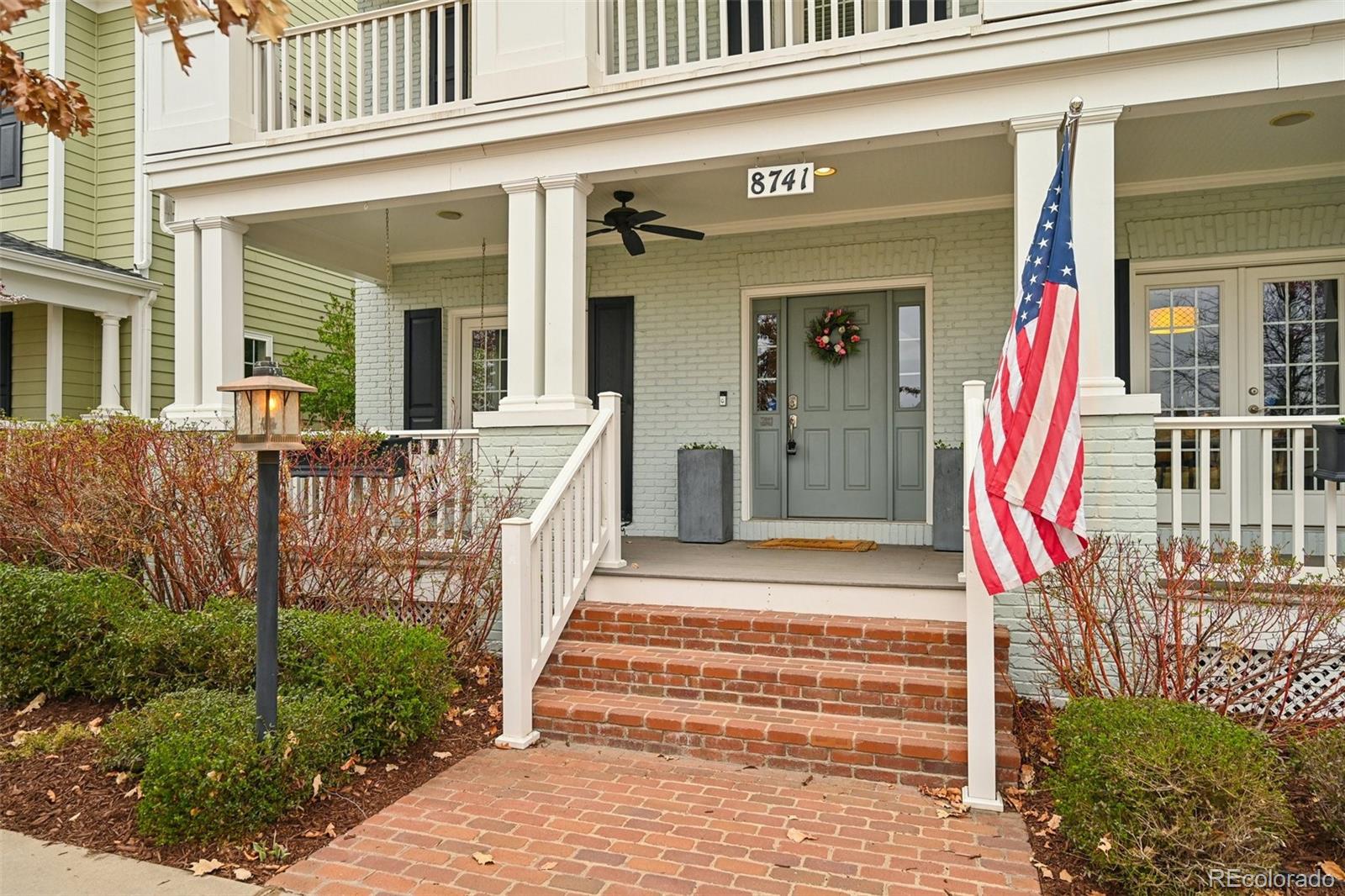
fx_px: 803
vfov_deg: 58.3
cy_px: 448
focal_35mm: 22
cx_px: 672
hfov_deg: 79.9
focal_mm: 21.5
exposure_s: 1/250
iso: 400
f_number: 5
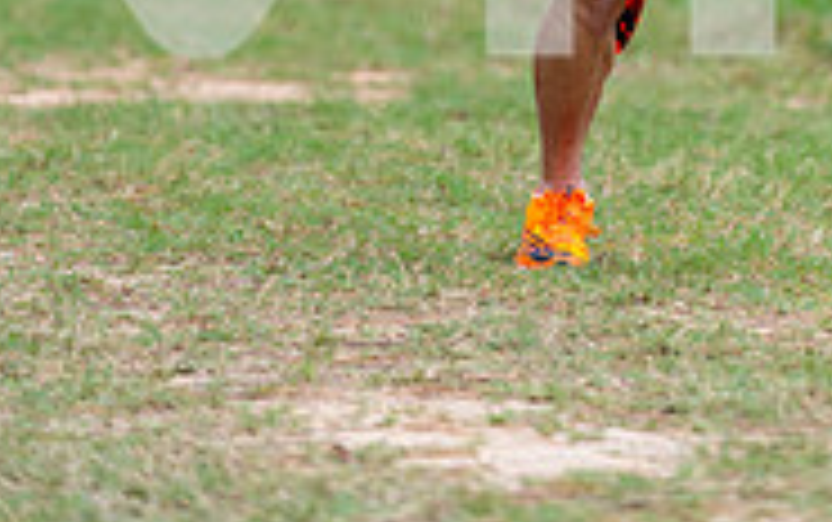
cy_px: -396
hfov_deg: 4.6
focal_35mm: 455
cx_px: 648
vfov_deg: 2.9
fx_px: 10326
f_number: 2.8
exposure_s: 1/1250
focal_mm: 184
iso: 800
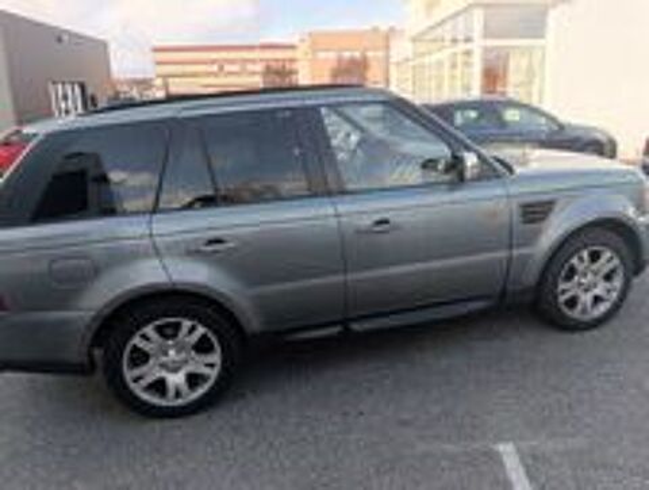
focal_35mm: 26
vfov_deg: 53.2
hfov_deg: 67.2
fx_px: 488
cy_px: 245
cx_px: 324
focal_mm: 3.96
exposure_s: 1/129
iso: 50
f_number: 1.8
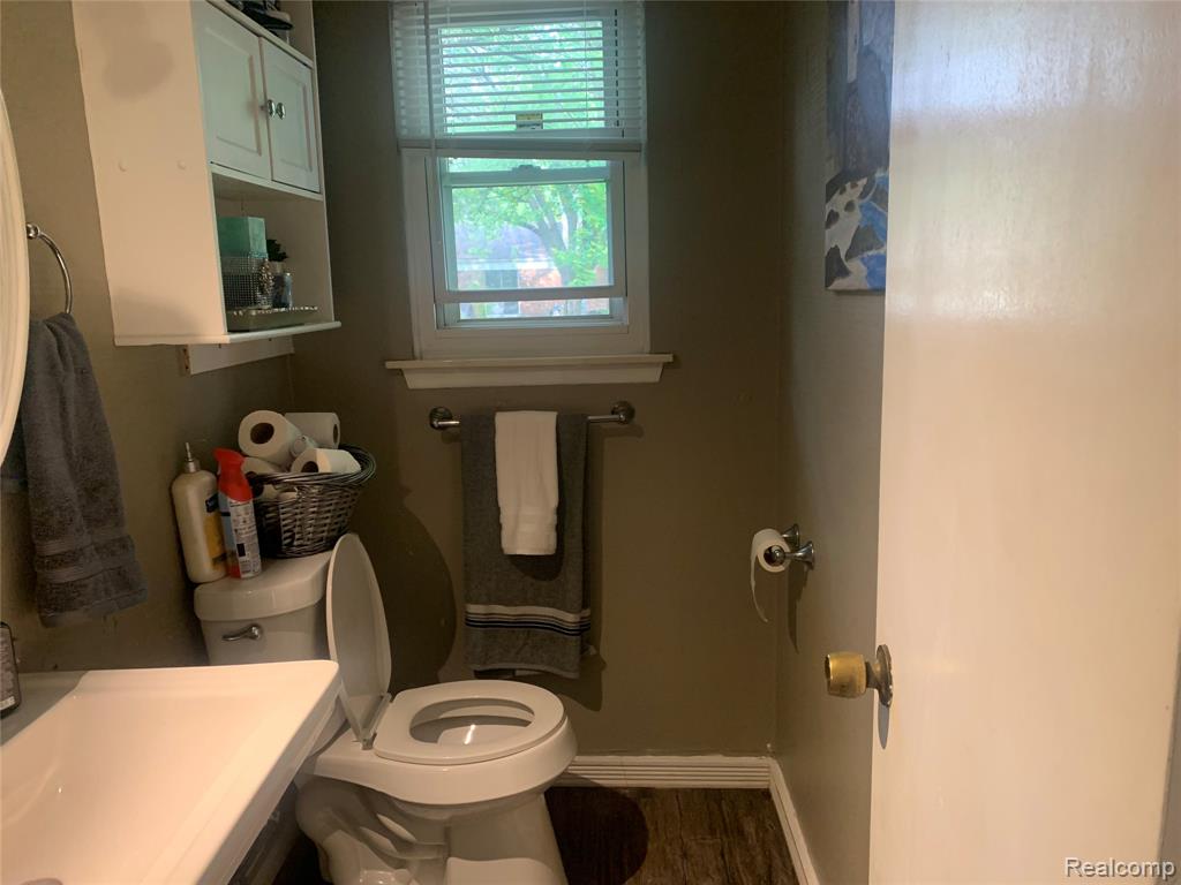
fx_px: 887
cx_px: 590
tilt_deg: -12.3
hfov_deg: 67.3
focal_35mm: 26
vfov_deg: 53.1
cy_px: 442
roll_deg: +1.3
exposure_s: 1/60
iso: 250
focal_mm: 4.25
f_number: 1.8
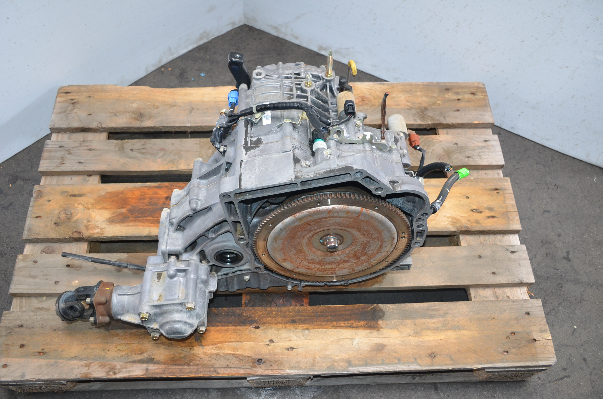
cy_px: 200
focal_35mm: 33
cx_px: 302
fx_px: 552
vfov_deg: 39.8
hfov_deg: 57.3
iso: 800
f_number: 3.5
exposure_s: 1/60
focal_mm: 22
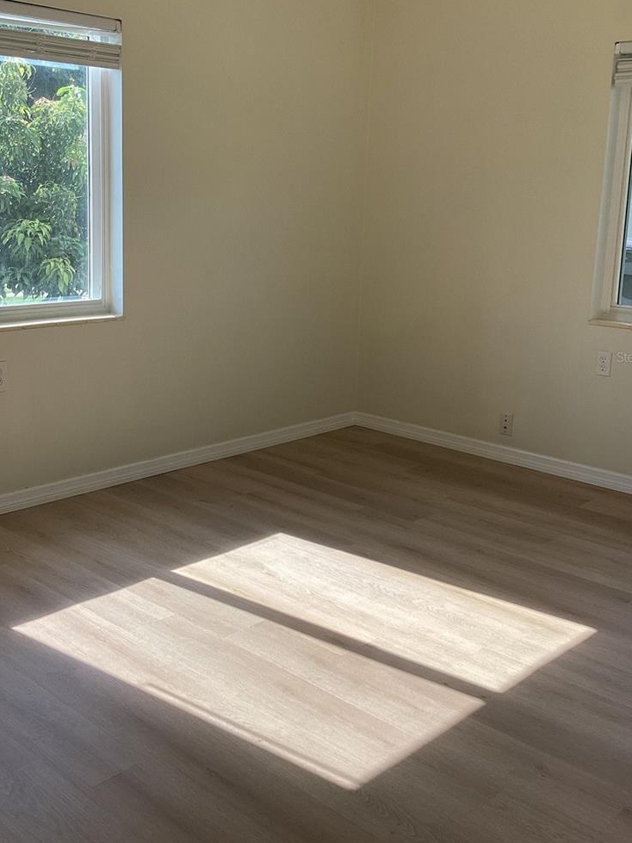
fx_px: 925
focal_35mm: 38
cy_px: 356
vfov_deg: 48.8
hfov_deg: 37.7
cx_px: 290
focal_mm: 3.3
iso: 25
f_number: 2.4
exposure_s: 1/168
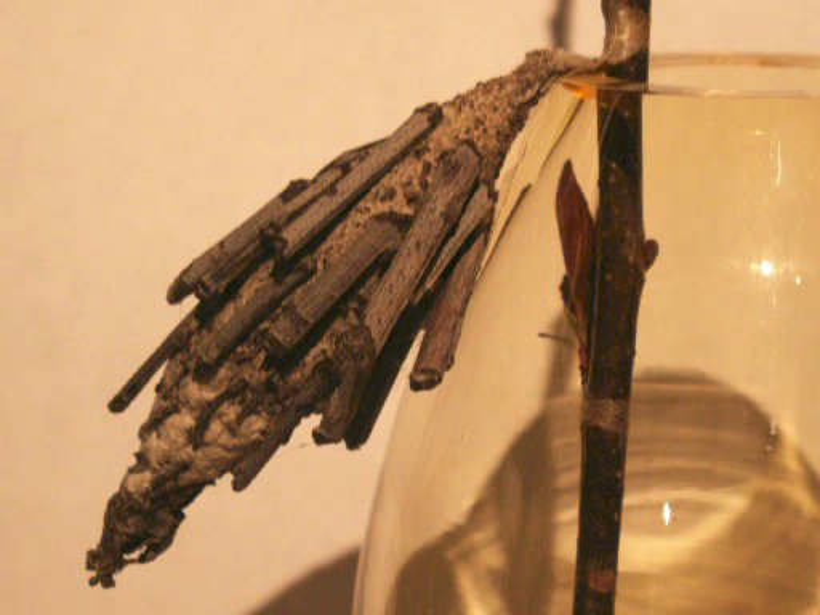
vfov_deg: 23.7
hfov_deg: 31.2
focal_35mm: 62
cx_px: 410
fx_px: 1469
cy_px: 308
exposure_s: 1/25
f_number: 3.2
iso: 160
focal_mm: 10.28
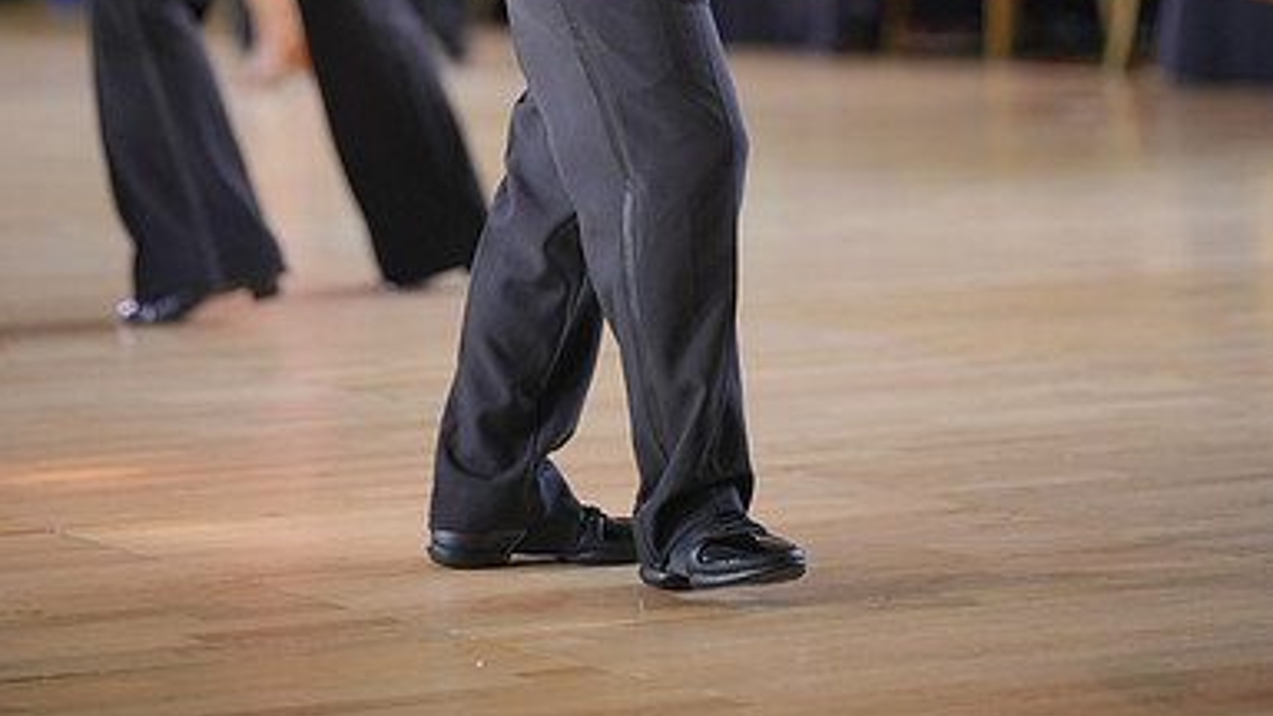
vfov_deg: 6.2
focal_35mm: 196
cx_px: 635
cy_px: -149
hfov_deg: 11.0
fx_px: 6616
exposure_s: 1/500
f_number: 2
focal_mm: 124
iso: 1250
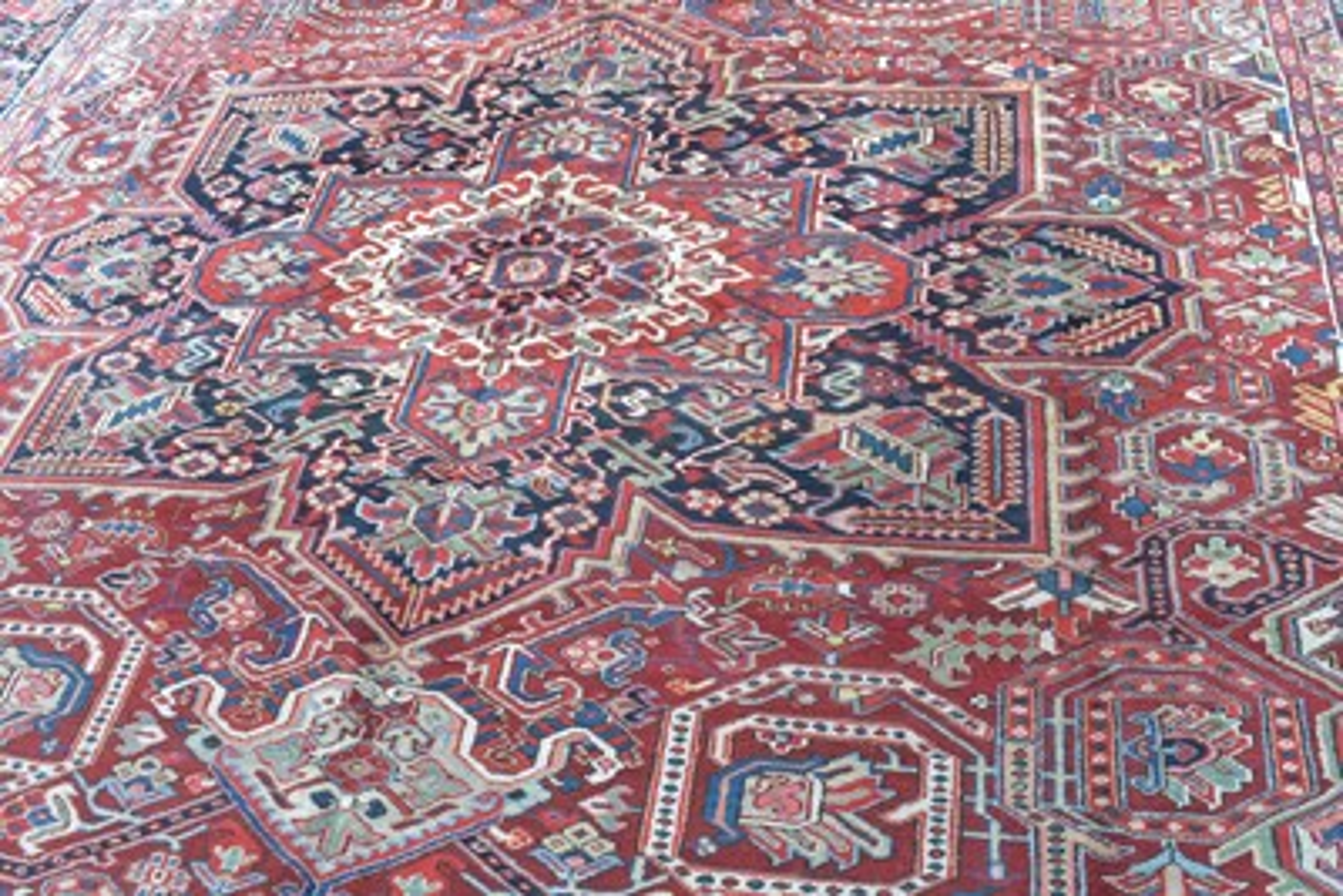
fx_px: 1343
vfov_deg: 36.9
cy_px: 448
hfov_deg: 53.1
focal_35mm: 36
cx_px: 672
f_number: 11
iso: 800
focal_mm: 24
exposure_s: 1/500
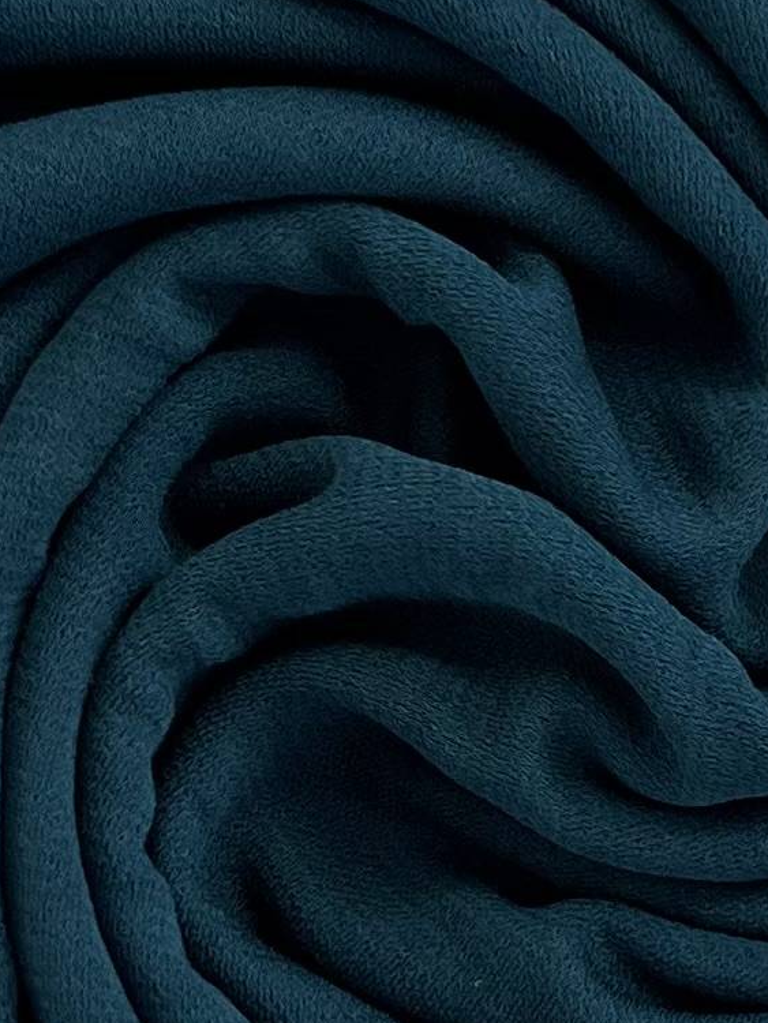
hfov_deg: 28.0
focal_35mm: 52
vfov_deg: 36.8
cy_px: 536
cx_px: 436
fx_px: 1537
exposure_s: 1/120
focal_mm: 5.7
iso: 80
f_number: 1.5
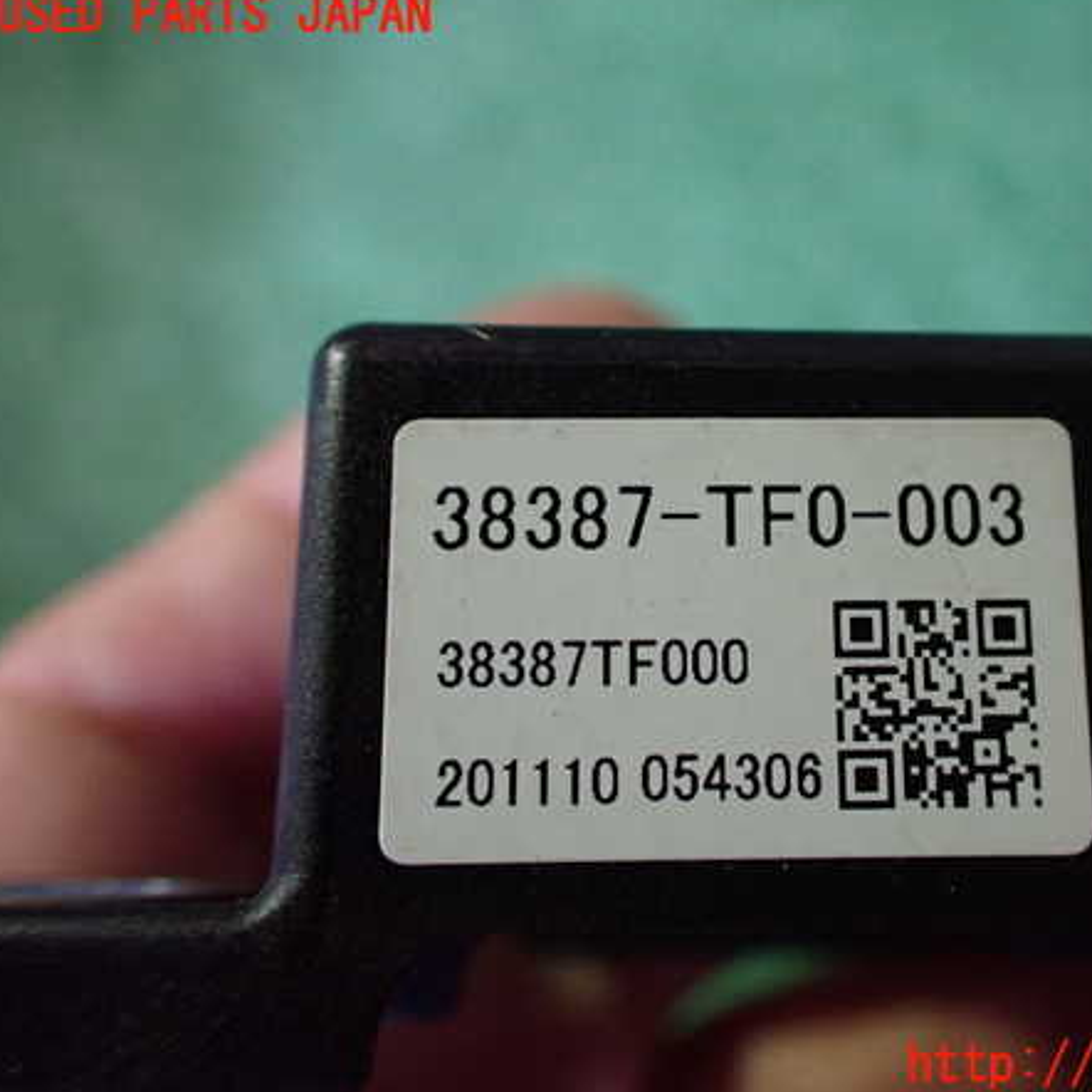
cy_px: 541
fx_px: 1285
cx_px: 724
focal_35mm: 36
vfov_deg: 46.0
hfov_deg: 45.4
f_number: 2.3
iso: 800
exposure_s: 1/50
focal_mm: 5.4
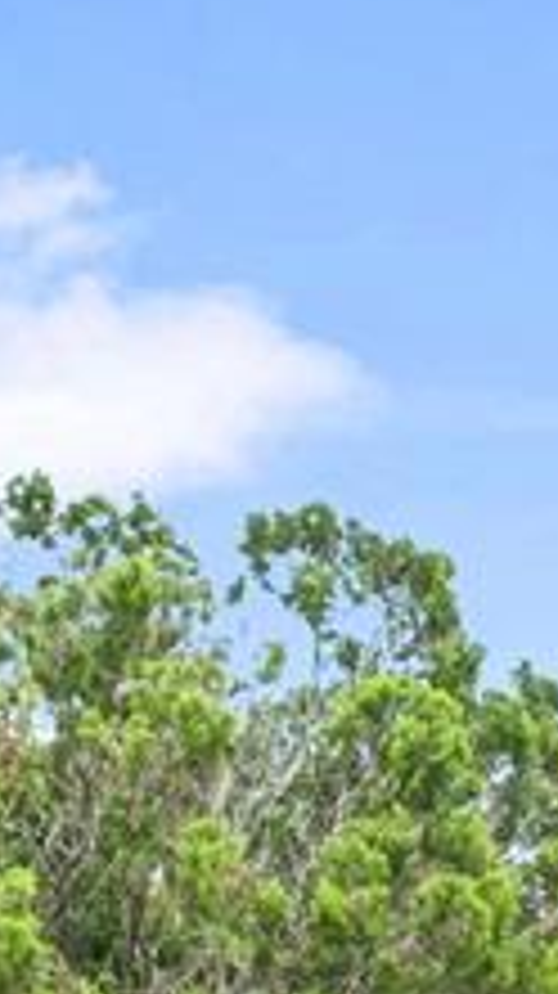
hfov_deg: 10.1
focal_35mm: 102
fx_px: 2688
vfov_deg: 19.3
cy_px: 1318
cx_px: 1422
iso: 100
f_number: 9
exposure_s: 1/100
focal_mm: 14
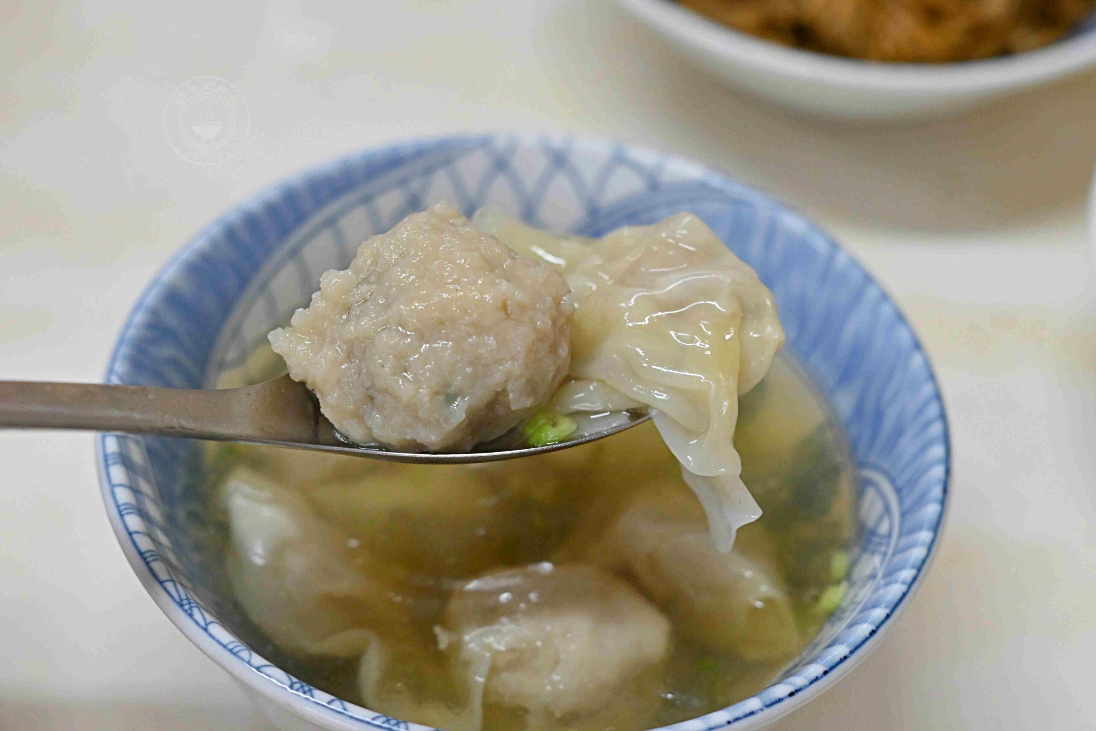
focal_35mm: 75
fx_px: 2283
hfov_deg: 27.0
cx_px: 548
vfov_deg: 18.2
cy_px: 366
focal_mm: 50
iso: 1400
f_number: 3.2
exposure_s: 1/200
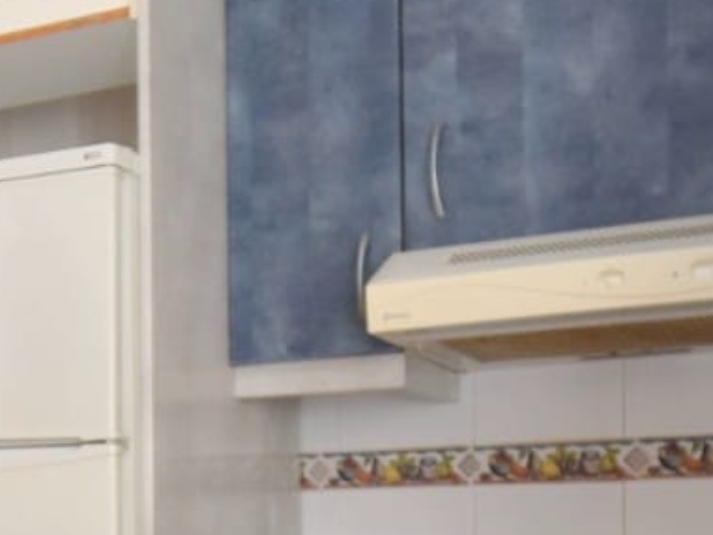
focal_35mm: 68
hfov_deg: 27.5
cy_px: 600
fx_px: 1401
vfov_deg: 20.5
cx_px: 67
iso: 400
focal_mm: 10
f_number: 4.5
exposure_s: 1/80
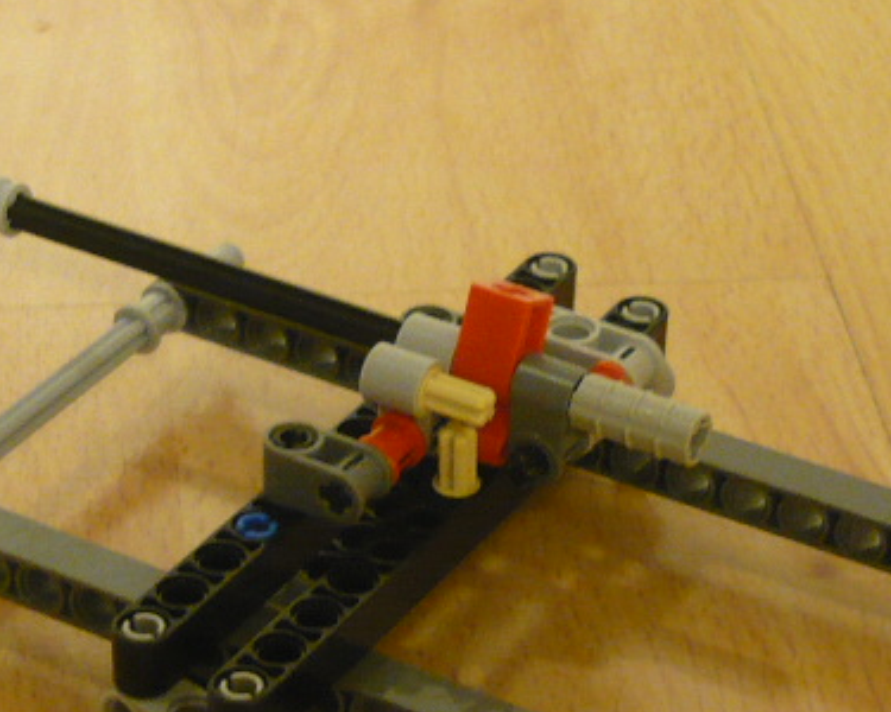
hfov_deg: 15.4
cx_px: 378
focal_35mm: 125
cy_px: 513
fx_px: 3296
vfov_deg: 12.3
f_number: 3.1
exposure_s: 1/15
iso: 400
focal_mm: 7.8
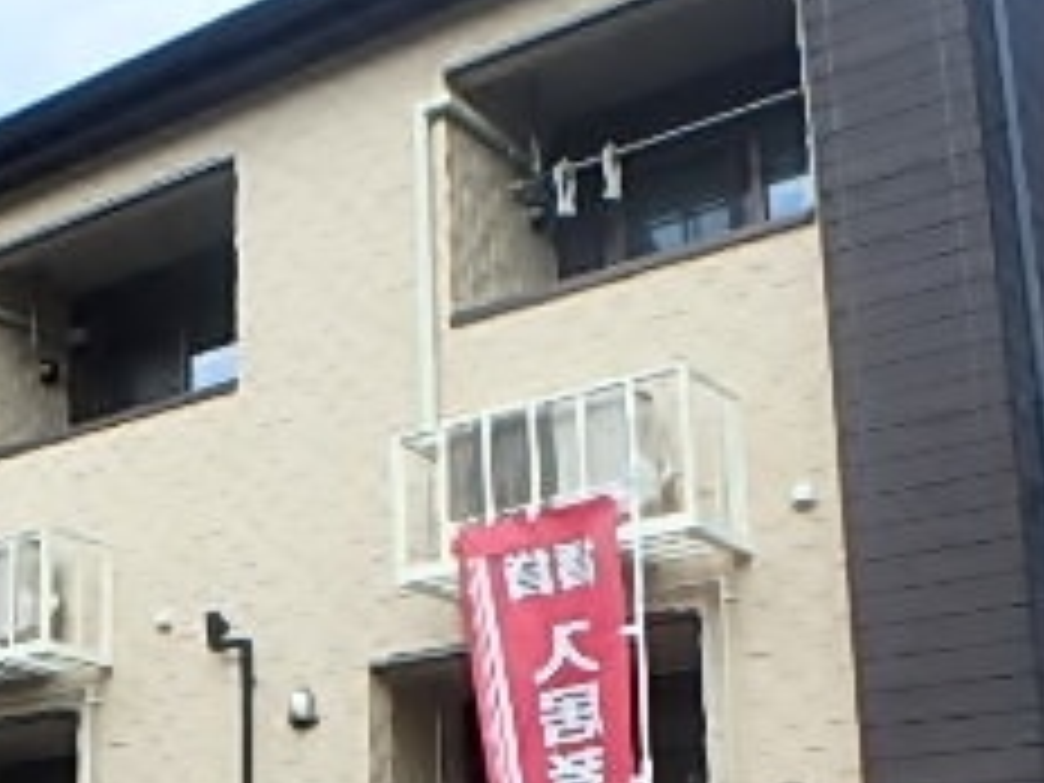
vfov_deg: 24.6
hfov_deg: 32.6
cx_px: 256
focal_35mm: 58
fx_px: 1749
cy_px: 688
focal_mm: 3.7
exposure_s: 1/800
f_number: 3.5
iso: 125
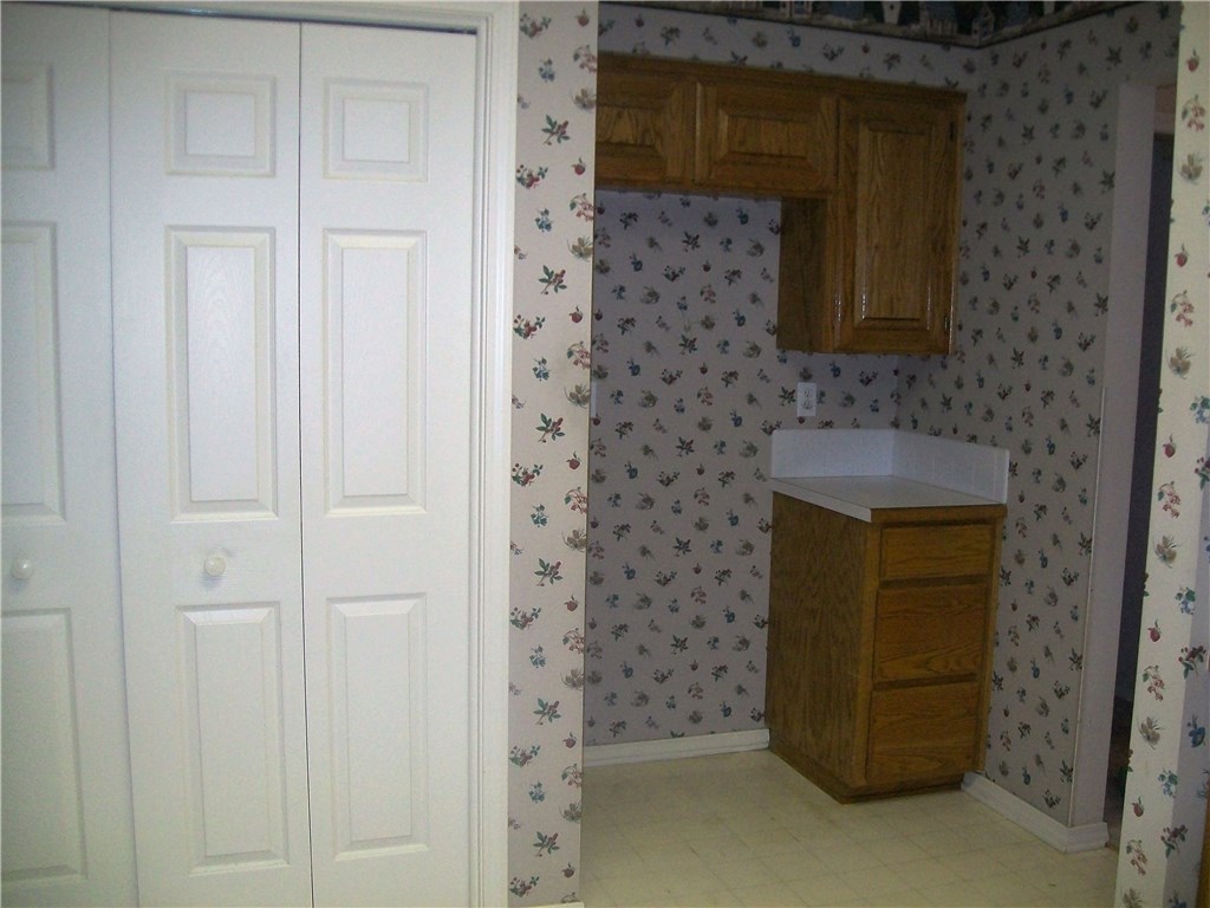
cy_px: 454
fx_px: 1188
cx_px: 605
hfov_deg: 54.0
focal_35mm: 34
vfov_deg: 41.8
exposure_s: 1/60
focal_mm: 6.1
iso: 160
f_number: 2.7
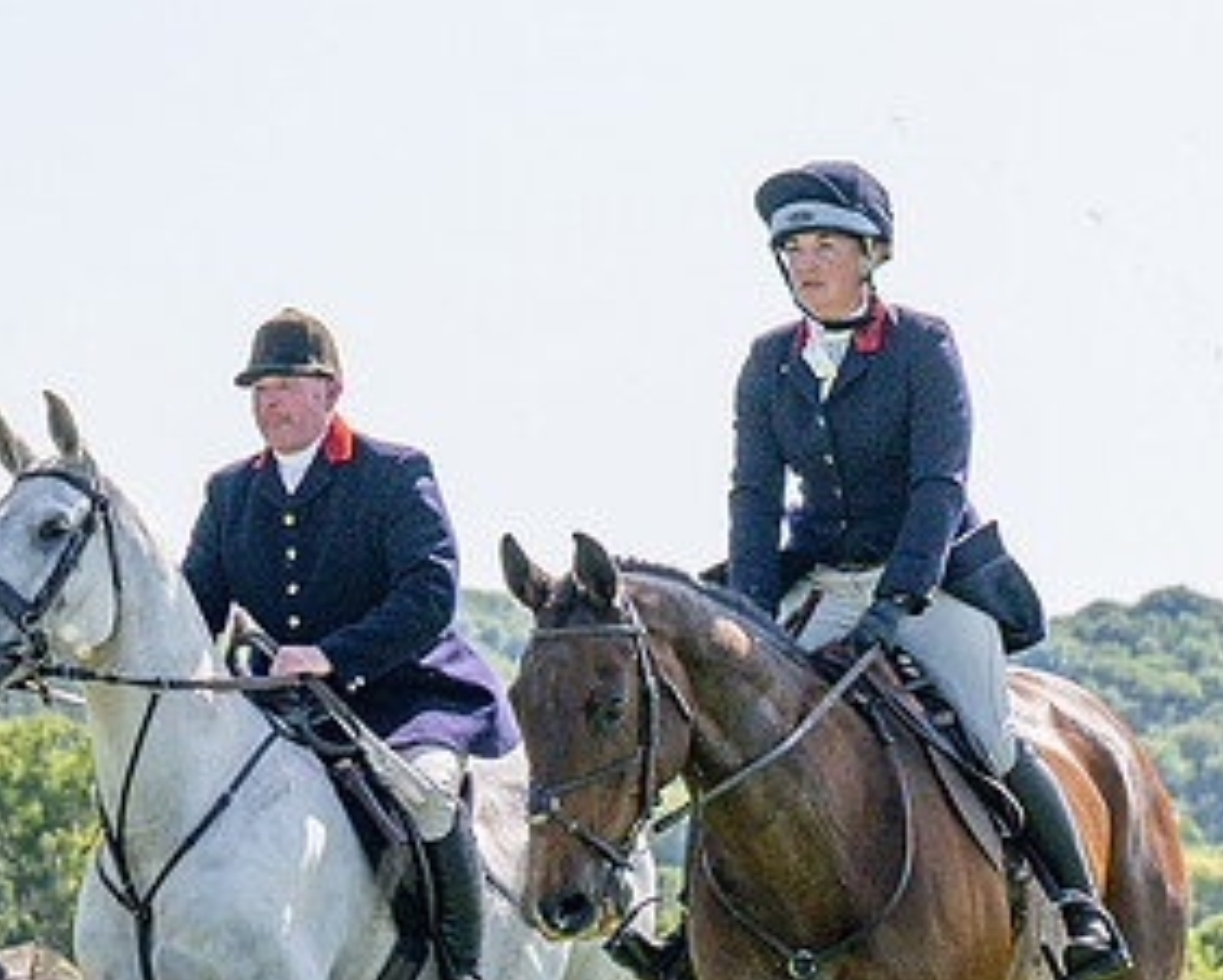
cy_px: 826
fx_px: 9816
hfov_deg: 7.1
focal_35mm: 271
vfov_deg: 5.7
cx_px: 26
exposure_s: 1/2000
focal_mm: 70
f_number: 5
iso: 400
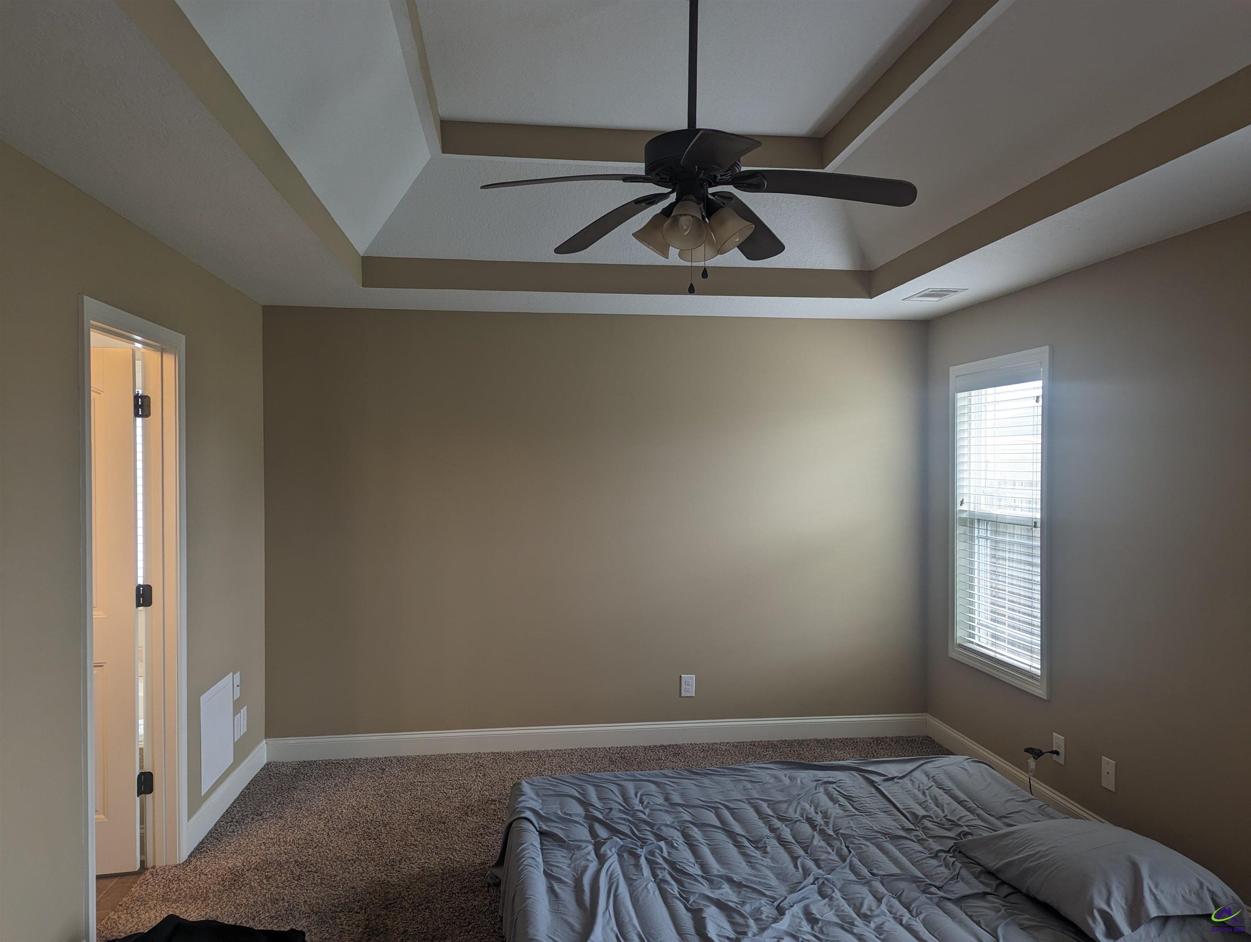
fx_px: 869
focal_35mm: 24
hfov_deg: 71.5
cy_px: 471
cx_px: 626
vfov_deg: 56.9
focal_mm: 6.81
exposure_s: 1/60
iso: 61
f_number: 1.85
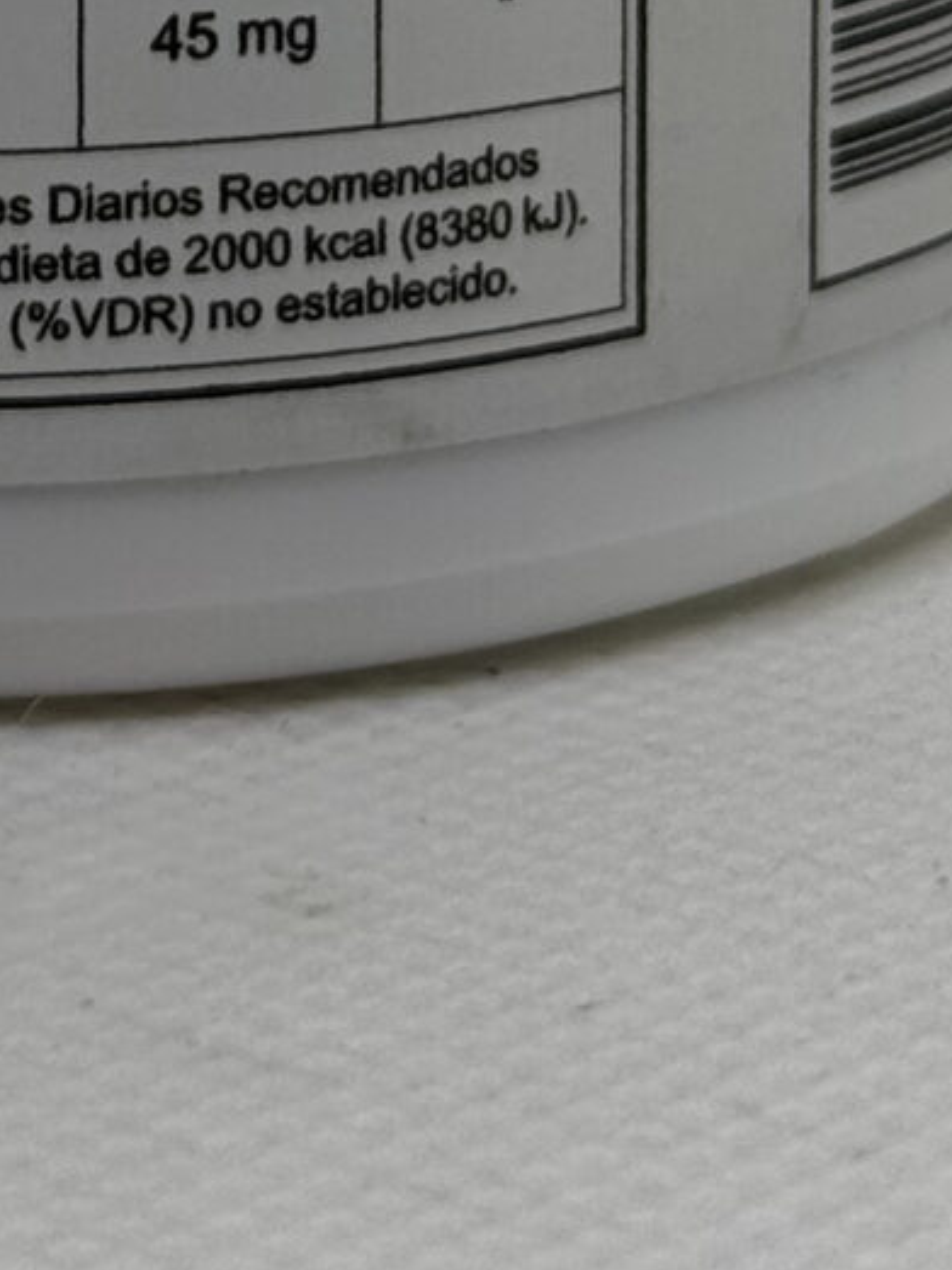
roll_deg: +0.2
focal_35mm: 235
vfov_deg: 8.1
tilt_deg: -6.3
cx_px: 56
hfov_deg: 6.3
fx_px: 8621
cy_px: -1209
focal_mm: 6.76
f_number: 1.78
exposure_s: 1/260
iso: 64
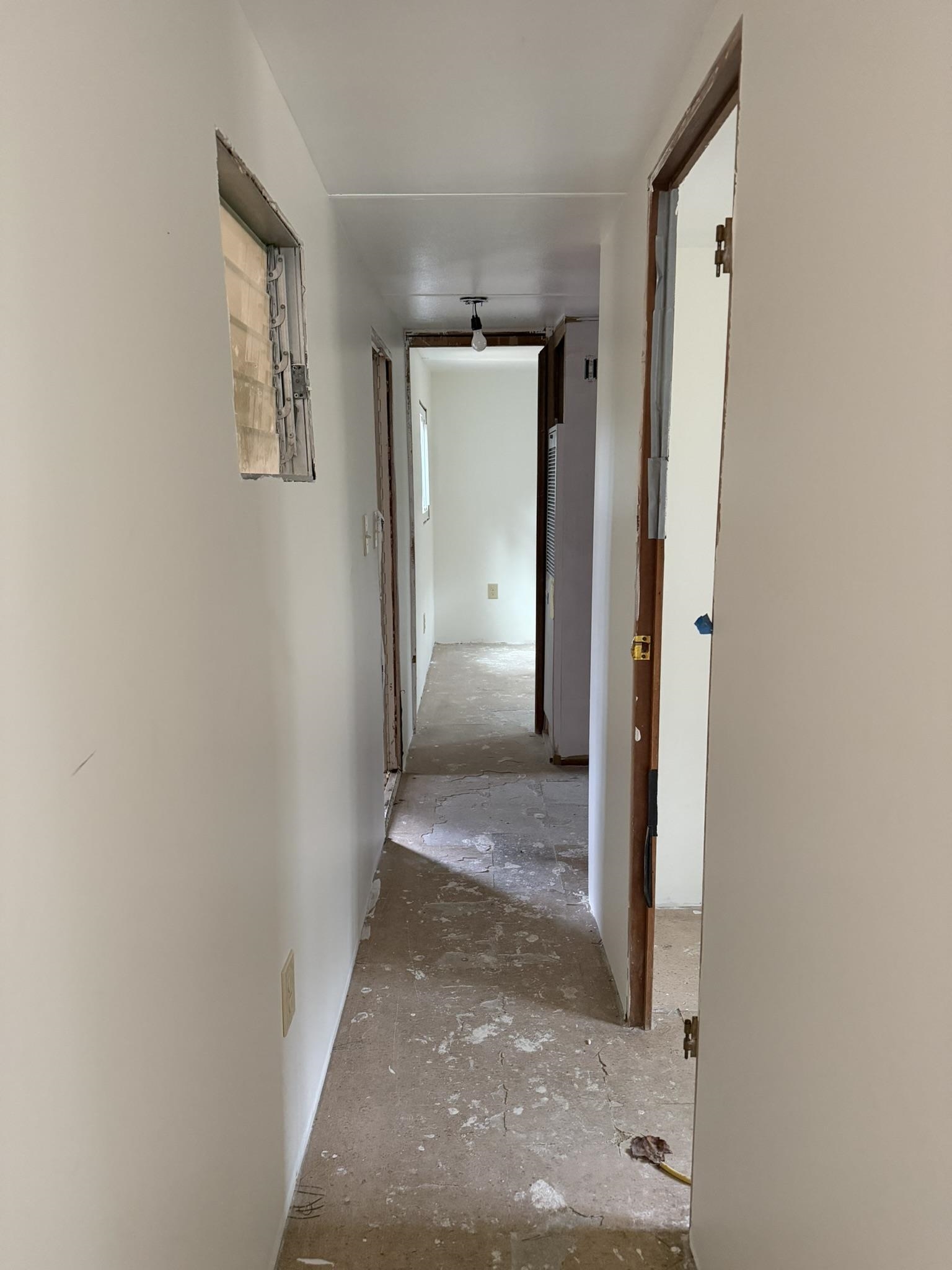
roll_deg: +1.0
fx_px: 880
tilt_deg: -9.2
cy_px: 635
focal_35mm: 24
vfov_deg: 71.6
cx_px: 476
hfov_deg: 56.8
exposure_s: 1/60
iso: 640
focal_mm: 6.76
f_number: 1.78
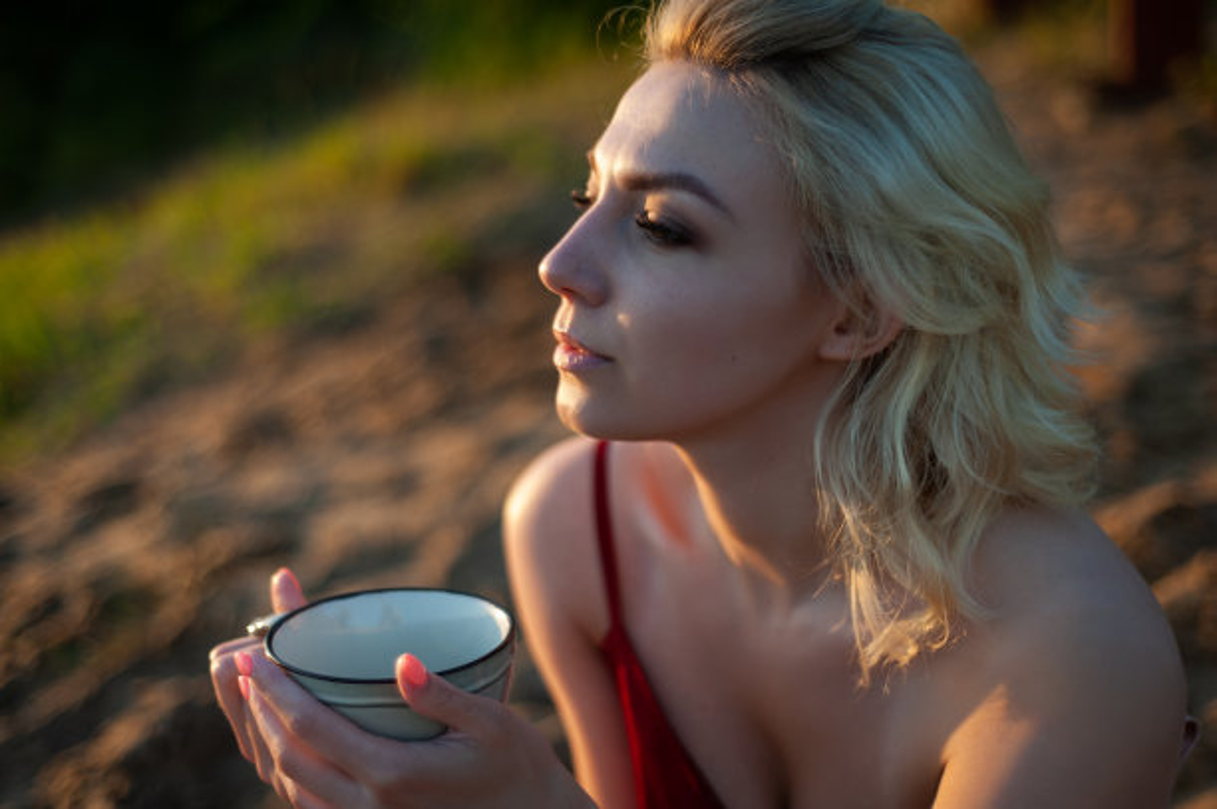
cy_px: 404
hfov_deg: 39.6
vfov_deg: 26.9
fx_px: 1689
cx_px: 608
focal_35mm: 50
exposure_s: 1/1000
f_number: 1.8
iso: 100
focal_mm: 50
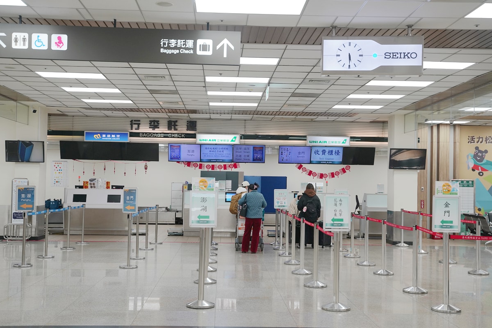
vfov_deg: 29.2
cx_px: 246
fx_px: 629
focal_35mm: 46
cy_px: 164
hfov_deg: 42.7
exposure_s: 1/160
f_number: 4
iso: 800
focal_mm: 46
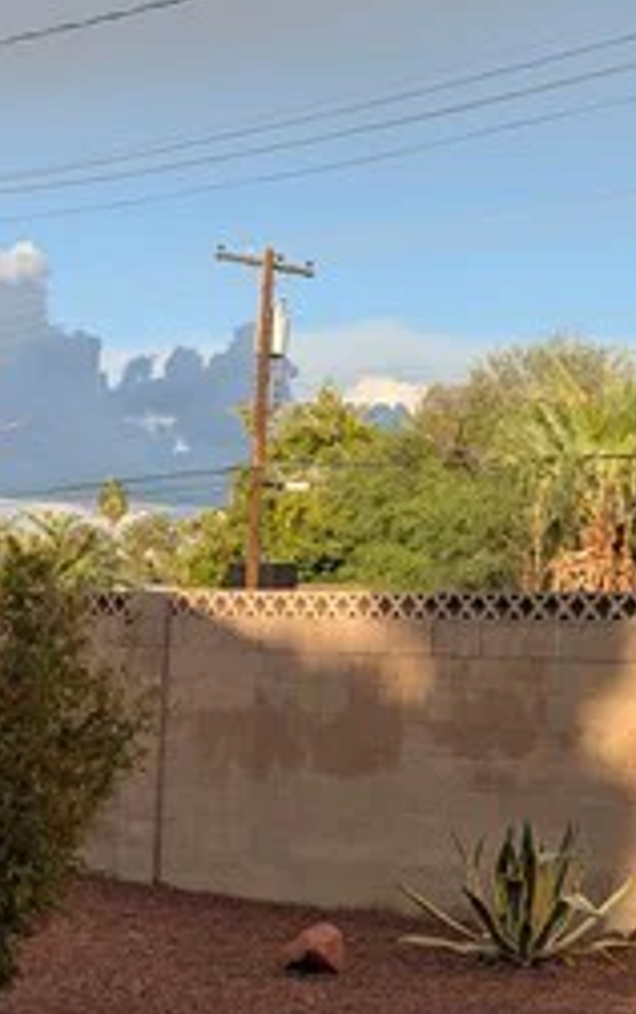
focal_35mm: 103
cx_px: -54
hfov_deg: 12.5
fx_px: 2850
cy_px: 608
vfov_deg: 20.2
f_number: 1.68
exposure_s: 1/1205
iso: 23
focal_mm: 6.9
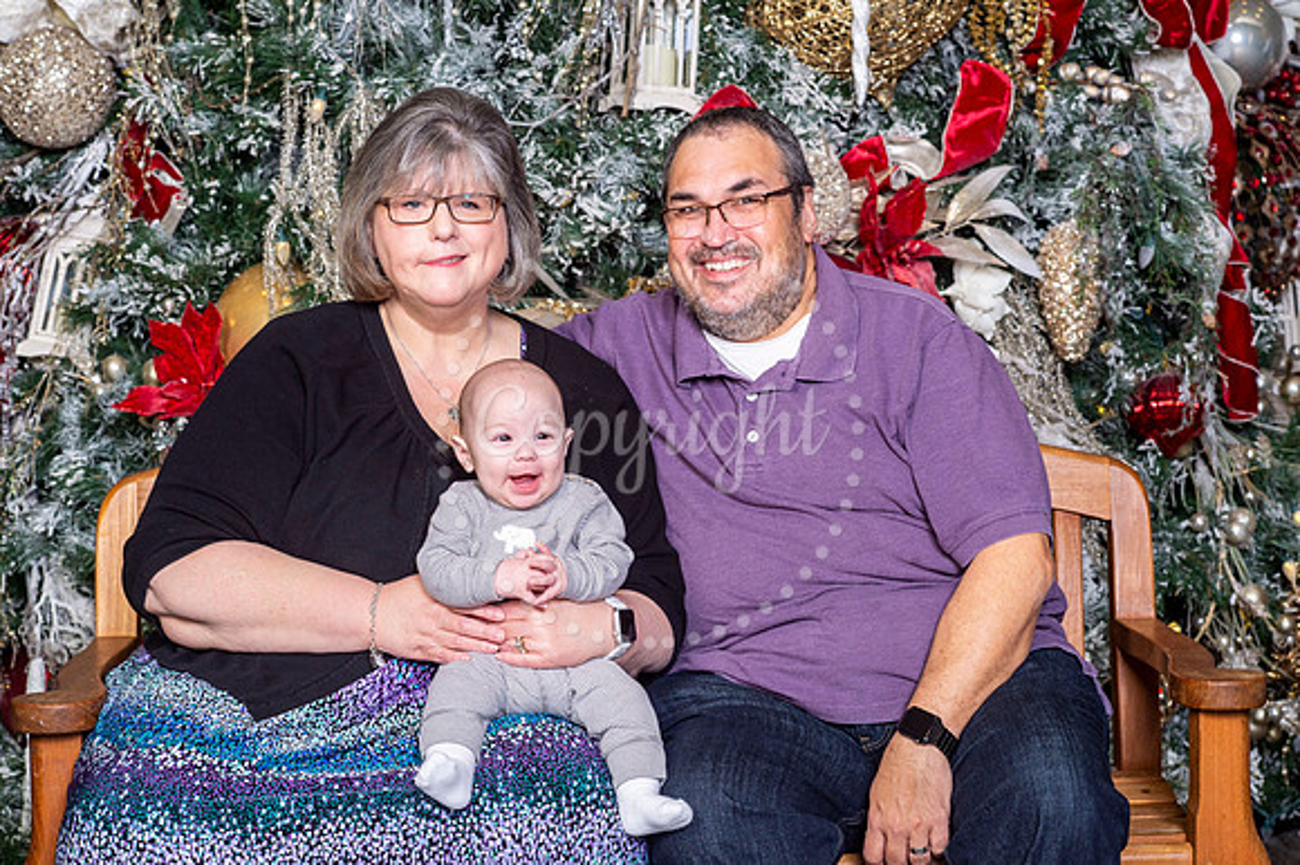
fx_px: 3068
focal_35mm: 85
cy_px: 432
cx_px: 650
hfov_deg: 23.9
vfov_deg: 16.1
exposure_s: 1/125
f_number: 8
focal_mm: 85
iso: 400
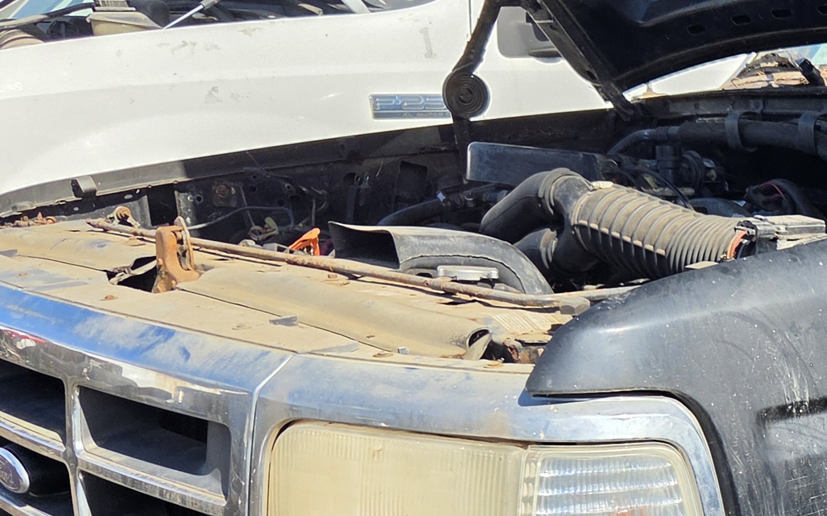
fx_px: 1758
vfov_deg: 16.5
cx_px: 1094
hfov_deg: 23.3
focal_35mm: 78
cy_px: 483
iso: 80
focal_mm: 5.4
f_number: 1.8
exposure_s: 1/4883
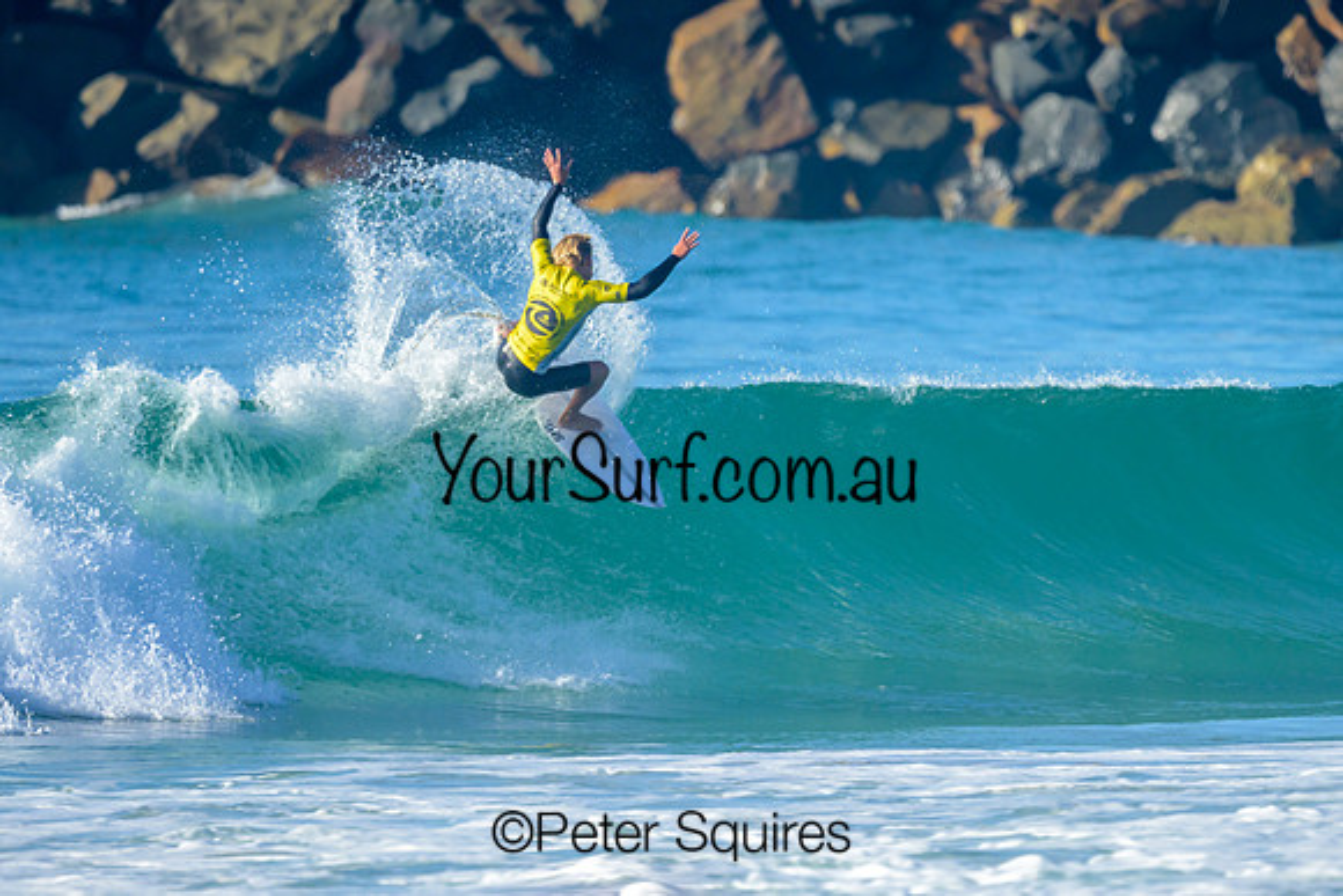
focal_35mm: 1099
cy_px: 488
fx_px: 41006
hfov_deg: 1.9
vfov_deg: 1.3
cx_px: 661
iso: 360
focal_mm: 800
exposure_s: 1/2000
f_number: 6.3
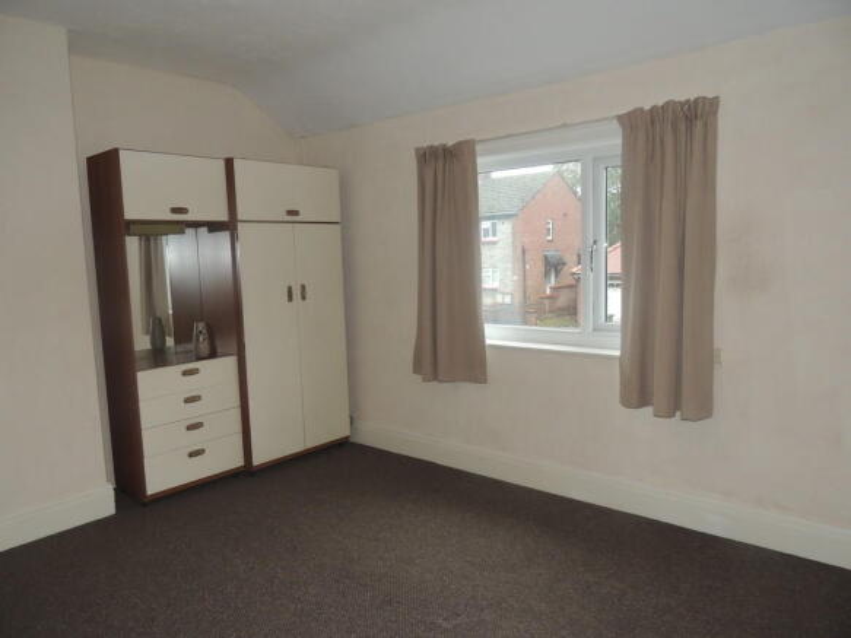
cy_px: 319
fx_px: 590
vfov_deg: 56.8
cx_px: 426
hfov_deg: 71.6
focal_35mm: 24
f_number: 3
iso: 200
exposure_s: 1/30
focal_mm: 4.3
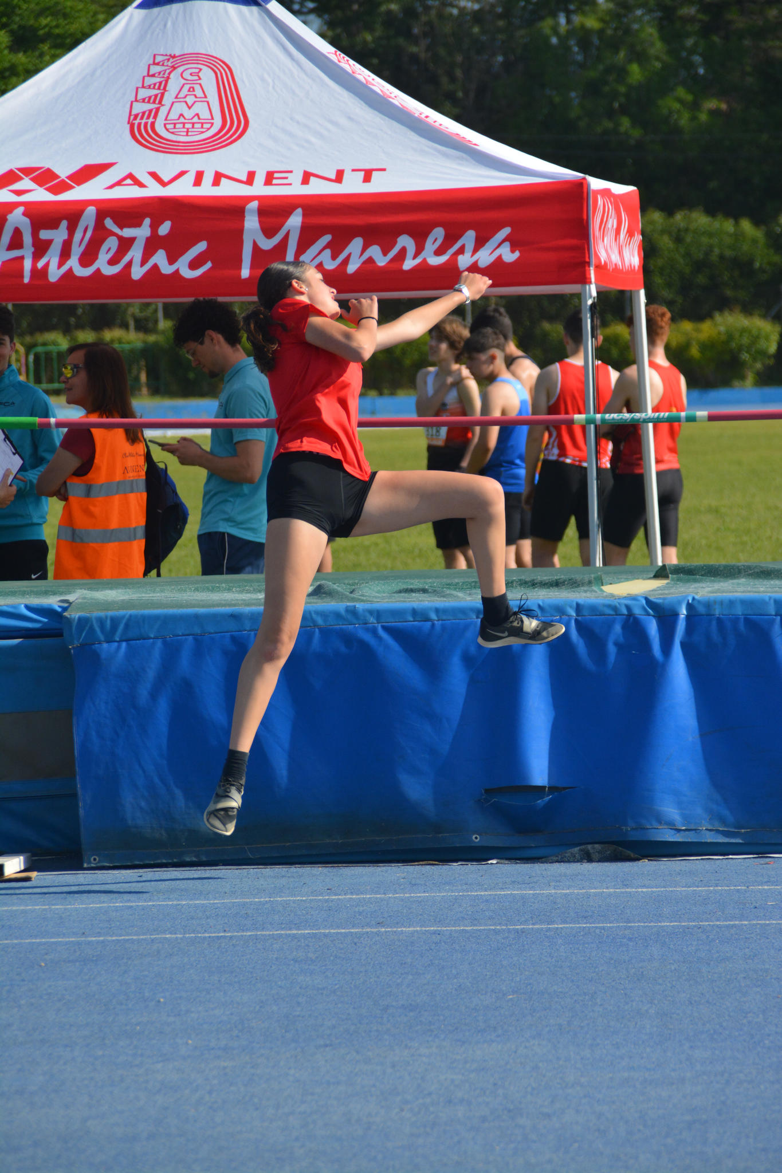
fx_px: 9776
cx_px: 391
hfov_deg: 4.6
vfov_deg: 6.9
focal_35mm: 300
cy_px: 586
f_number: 7.1
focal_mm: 200
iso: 400
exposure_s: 1/2000
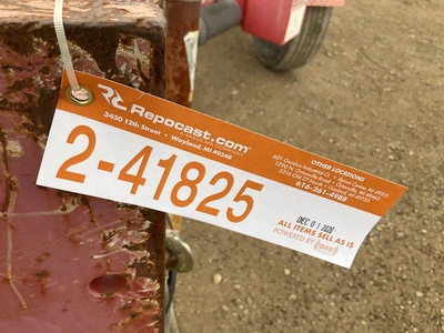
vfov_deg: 48.2
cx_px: 222
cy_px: 166
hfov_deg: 61.7
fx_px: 372
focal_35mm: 29
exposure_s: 1/122
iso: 40
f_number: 1.8
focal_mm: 3
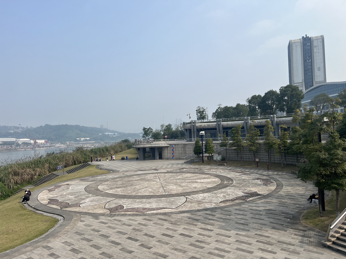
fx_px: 260
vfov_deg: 53.1
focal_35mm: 26
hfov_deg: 67.3
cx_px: 173
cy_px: 130
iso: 50
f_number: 1.5
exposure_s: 1/4630
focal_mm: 5.7
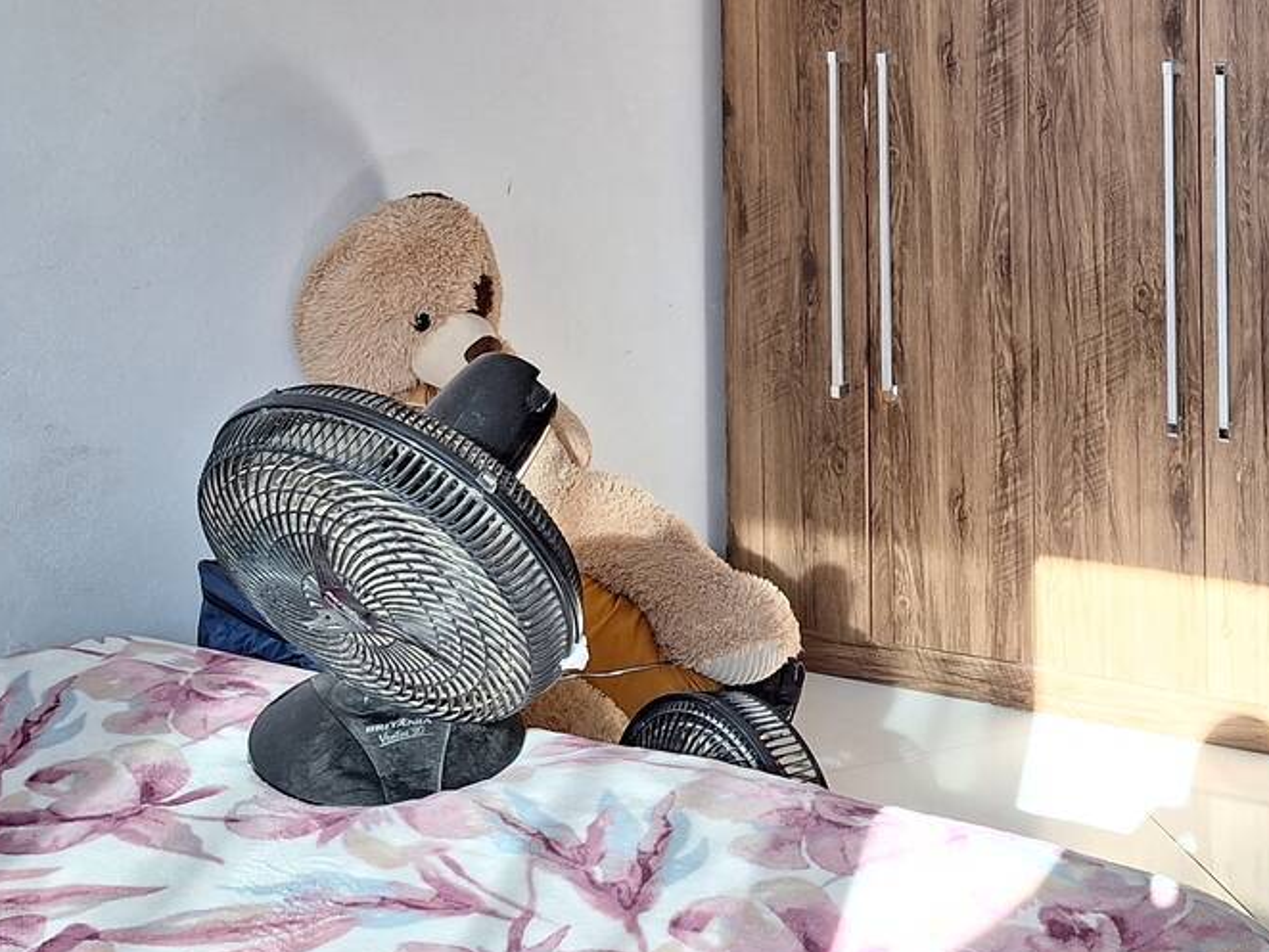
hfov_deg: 37.5
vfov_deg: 27.0
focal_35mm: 50
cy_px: -71
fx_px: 1834
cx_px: 899
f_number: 1.8
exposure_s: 1/120
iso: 50
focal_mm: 5.54
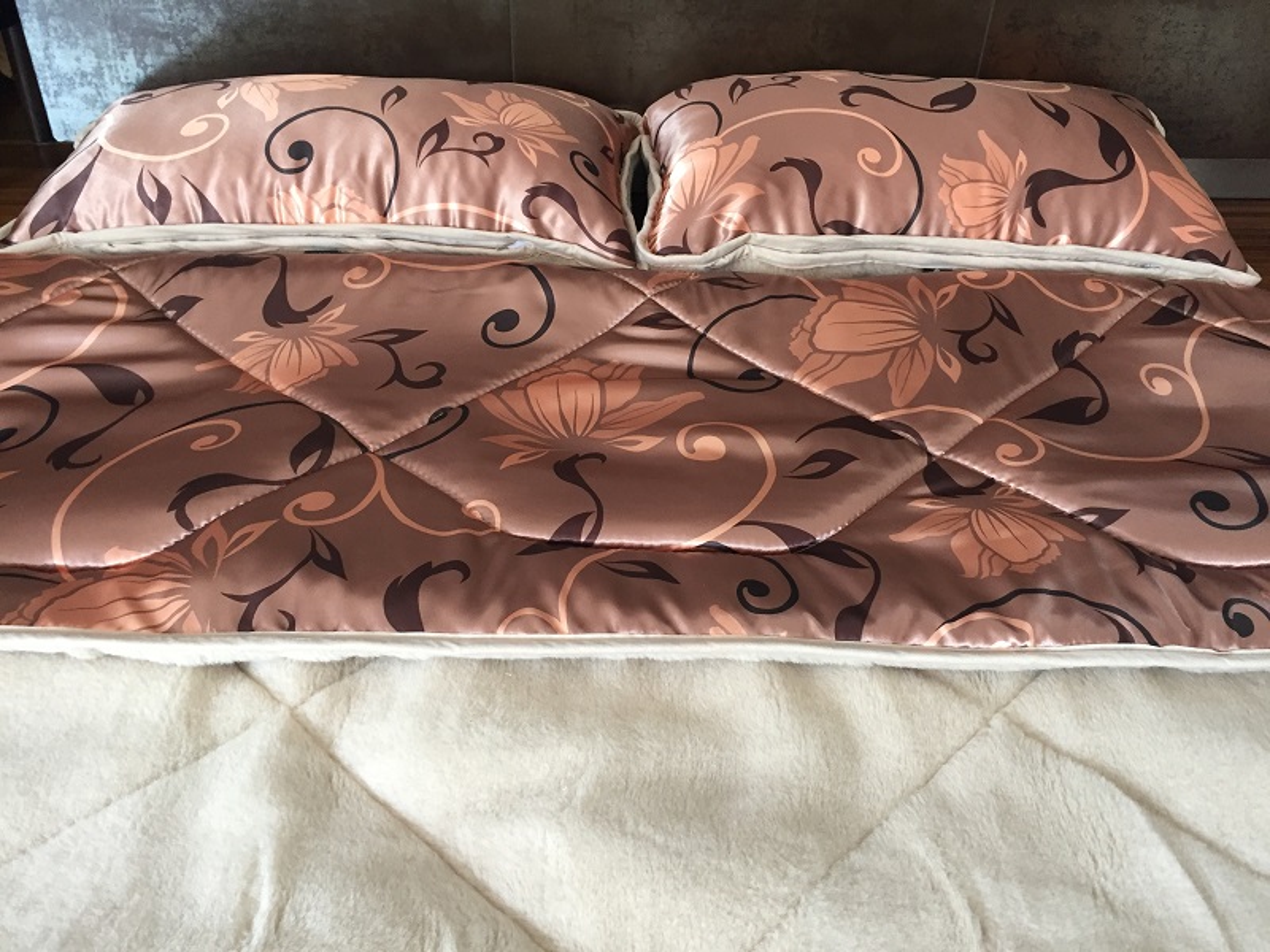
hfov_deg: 61.7
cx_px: 635
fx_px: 1064
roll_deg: -3.6
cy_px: 476
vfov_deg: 48.2
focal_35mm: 29
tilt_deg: -38.3
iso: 160
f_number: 2.2
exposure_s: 1/33
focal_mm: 4.15
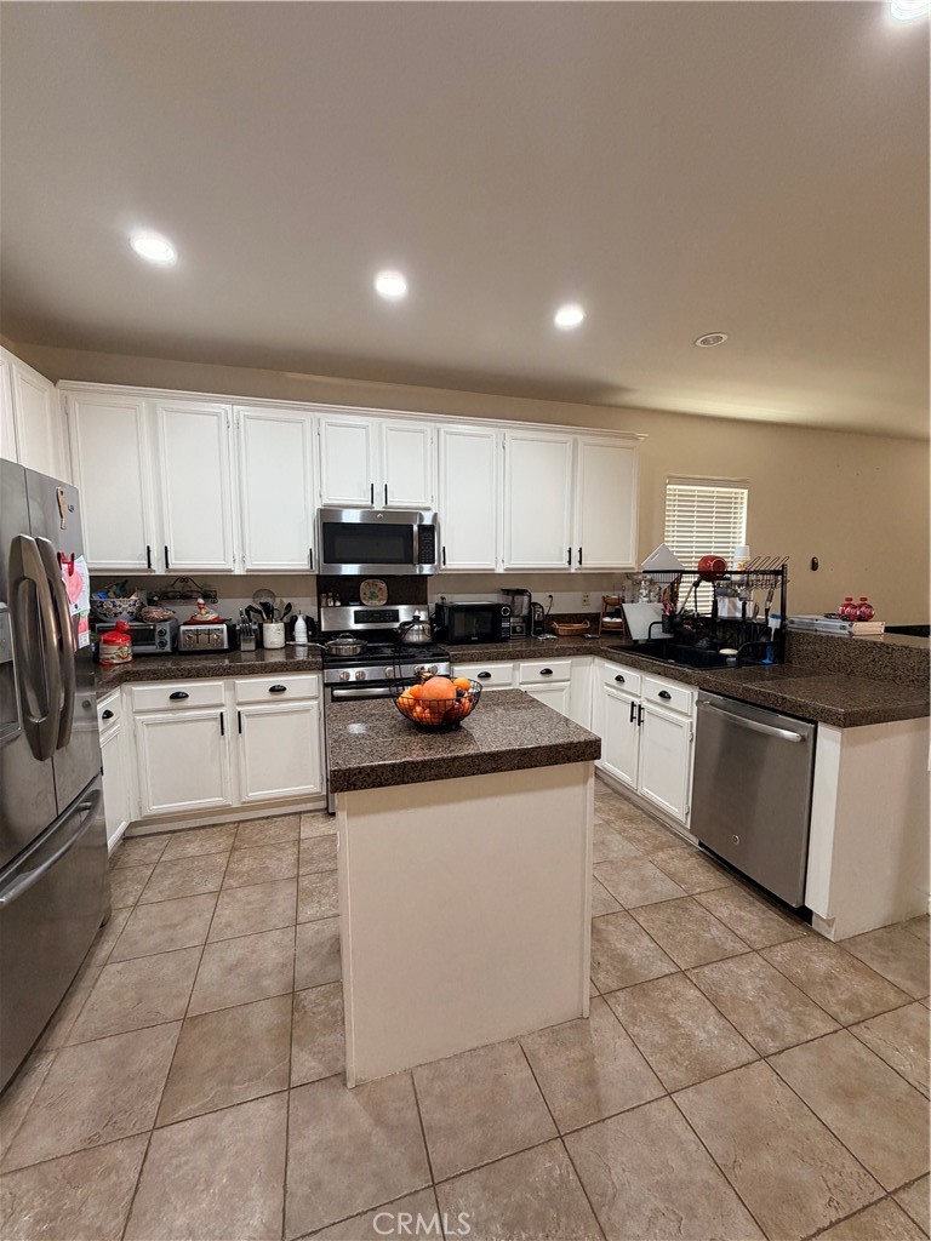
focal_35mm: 14
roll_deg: +0.5
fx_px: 502
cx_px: 466
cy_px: 620
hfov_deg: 85.7
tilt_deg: -5.9
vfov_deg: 102.1
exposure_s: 1/60
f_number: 2.2
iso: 200
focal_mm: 2.22
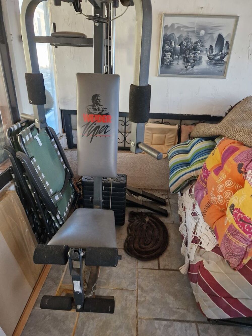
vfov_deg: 73.9
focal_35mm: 23
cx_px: 126
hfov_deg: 58.9
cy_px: 168
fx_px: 223
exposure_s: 1/100
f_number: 1.8
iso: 400
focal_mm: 5.4
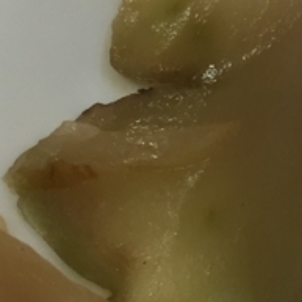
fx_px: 1342
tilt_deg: -60.3
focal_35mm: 136
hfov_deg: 12.4
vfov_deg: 12.8
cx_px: 408
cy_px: 172
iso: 32
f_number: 2.2
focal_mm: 4.15
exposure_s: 1/30
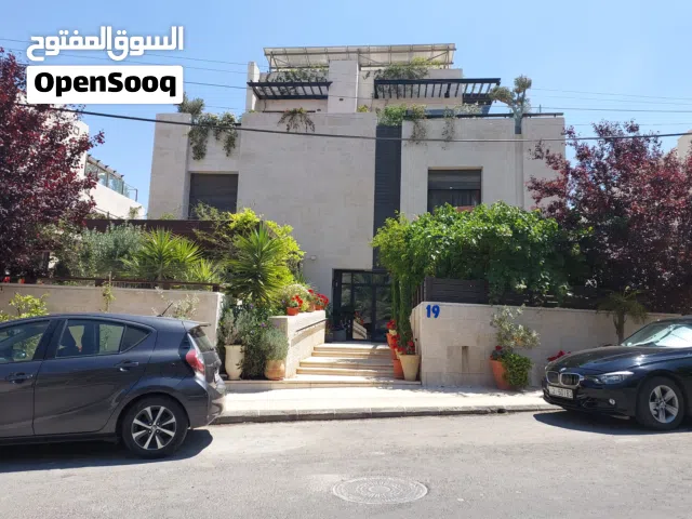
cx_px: 346
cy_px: 260
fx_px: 460
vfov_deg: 58.9
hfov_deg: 73.9
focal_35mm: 23
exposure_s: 1/622
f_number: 1.8
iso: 25
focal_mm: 5.06
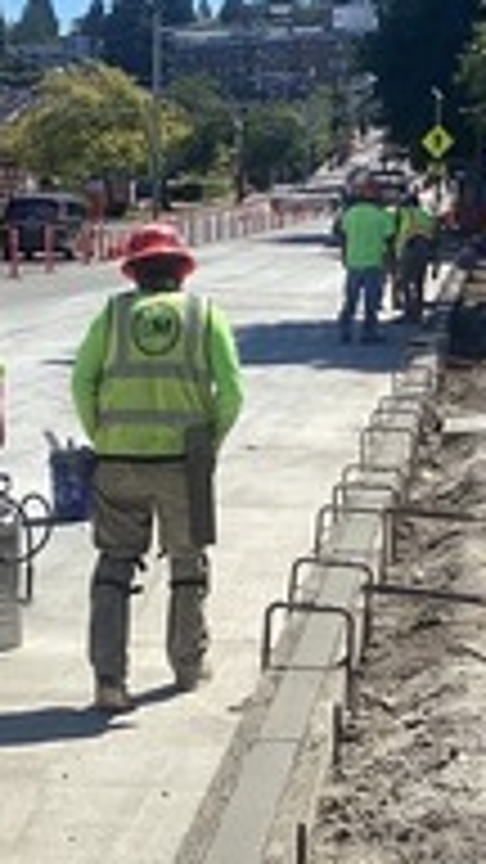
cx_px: 194
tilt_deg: -13.3
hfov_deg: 12.7
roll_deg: +0.6
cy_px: 731
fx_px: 2176
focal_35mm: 95
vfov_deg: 22.1
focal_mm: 3.3
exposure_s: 1/1812
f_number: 2.4
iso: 25
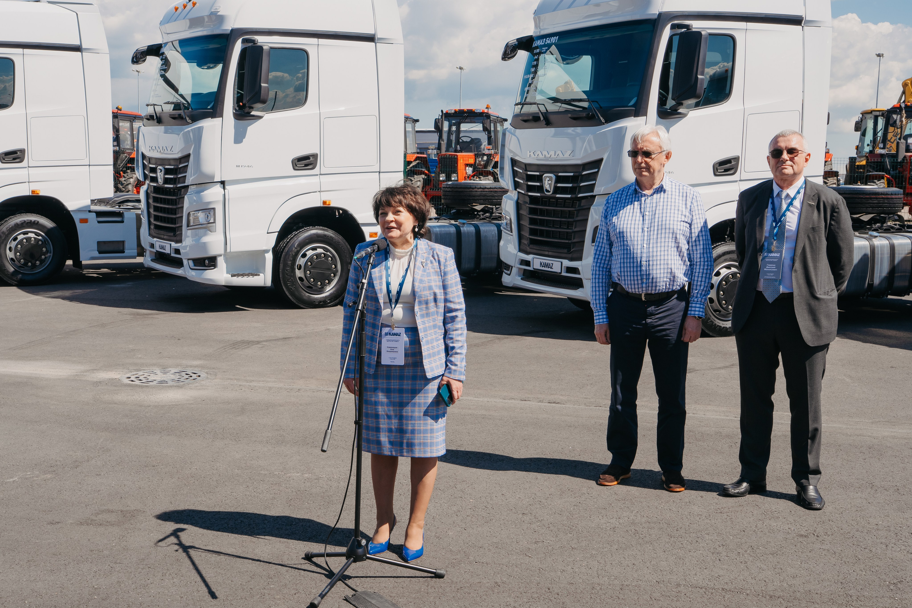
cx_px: 456
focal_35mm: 43
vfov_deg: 31.2
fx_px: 1089
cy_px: 304
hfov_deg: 45.4
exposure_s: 1/125
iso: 160
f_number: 14
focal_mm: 43
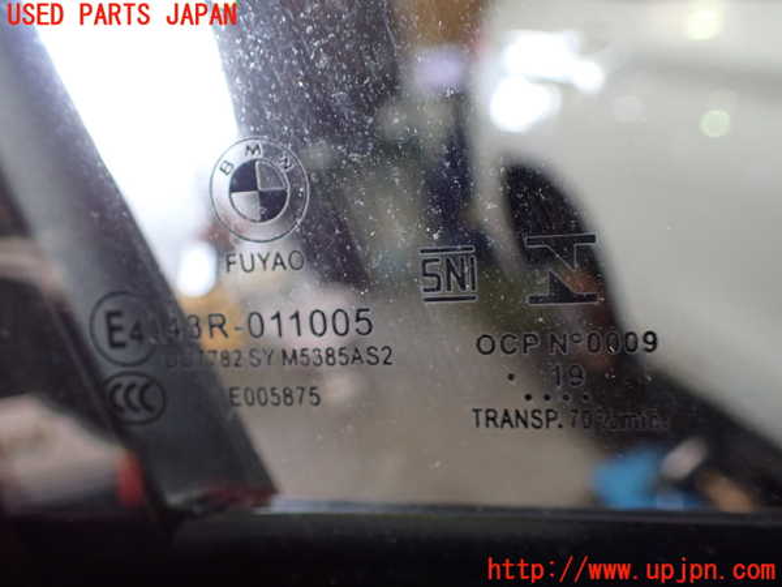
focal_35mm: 30
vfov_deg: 46.8
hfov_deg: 60.0
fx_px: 678
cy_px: 294
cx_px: 391
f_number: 2.3
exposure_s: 1/125
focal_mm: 5.4
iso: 500
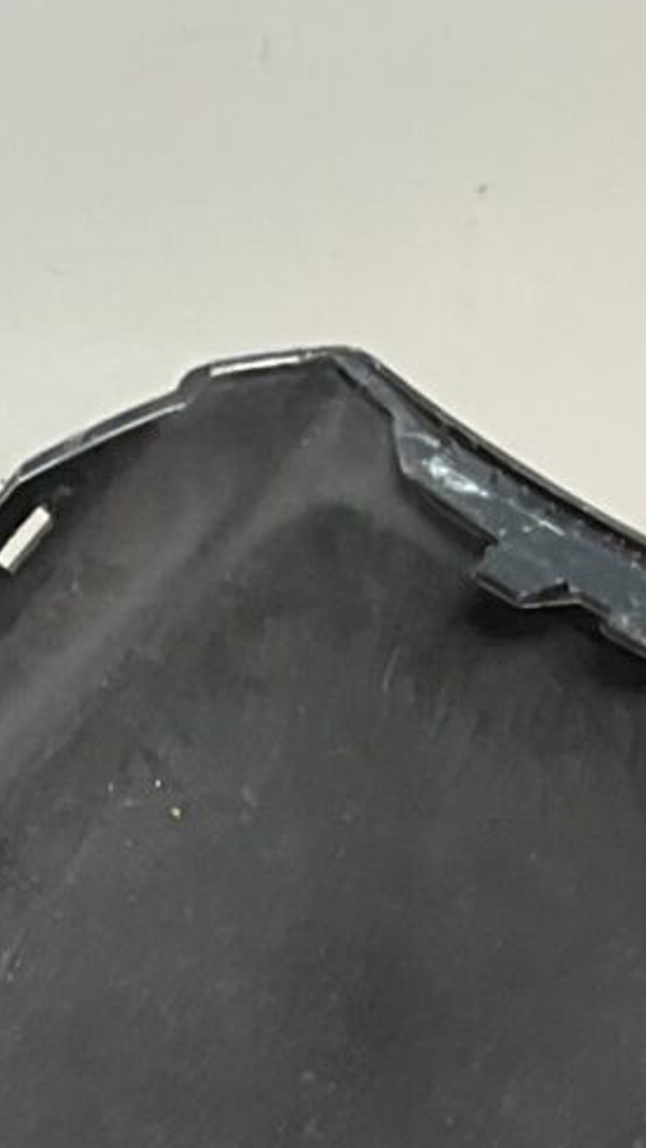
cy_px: 2041
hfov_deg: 6.9
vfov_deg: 12.0
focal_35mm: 166
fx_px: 5054
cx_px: -898
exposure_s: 1/120
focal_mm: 3
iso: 16
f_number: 1.8
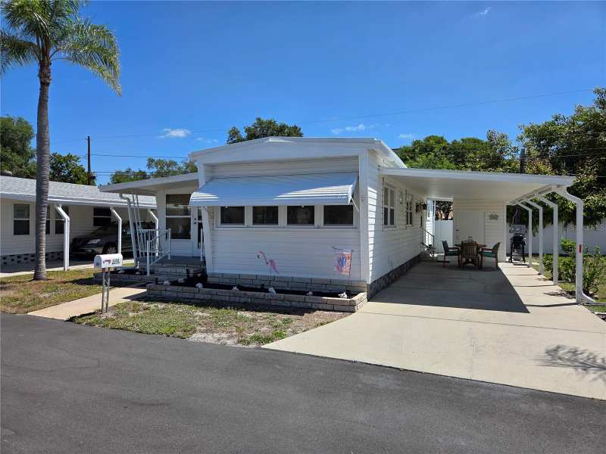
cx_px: 303
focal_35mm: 23
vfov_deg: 58.9
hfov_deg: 73.9
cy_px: 227
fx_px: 403
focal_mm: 5.4
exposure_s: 1/6034
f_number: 1.8
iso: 80
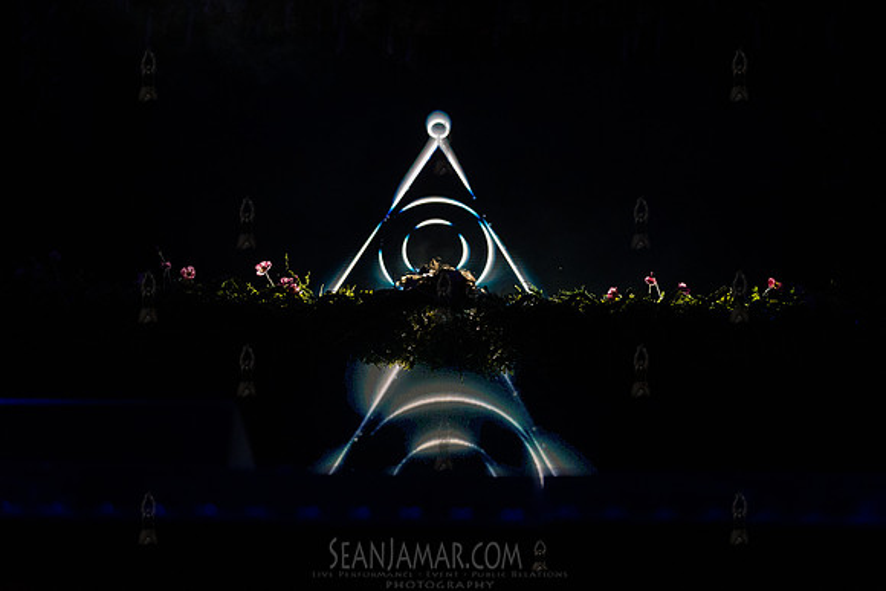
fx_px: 1231
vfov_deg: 27.0
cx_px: 443
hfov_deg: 39.6
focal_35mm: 50
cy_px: 296
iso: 6400
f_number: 2.8
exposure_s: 1/320
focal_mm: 50
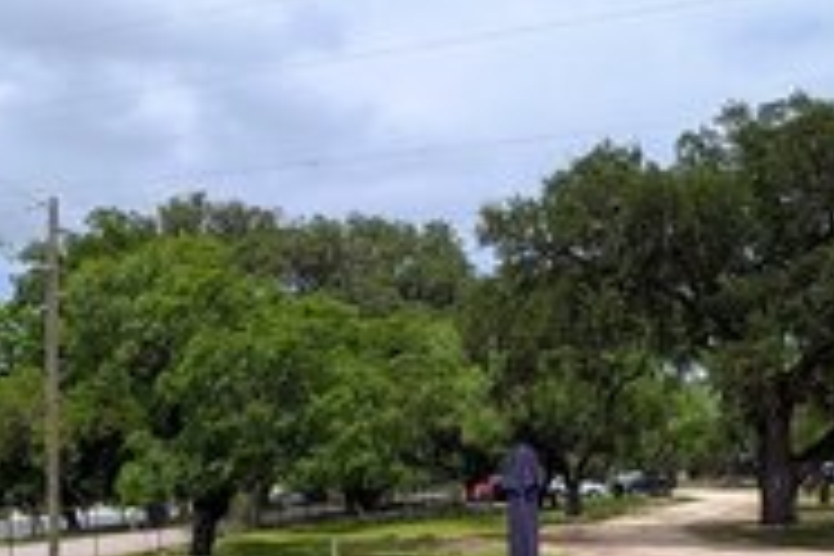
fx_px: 996
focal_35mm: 43
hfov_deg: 45.4
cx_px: 390
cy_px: 426
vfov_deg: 30.6
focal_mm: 2.02
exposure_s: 1/4878
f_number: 1.7
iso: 50
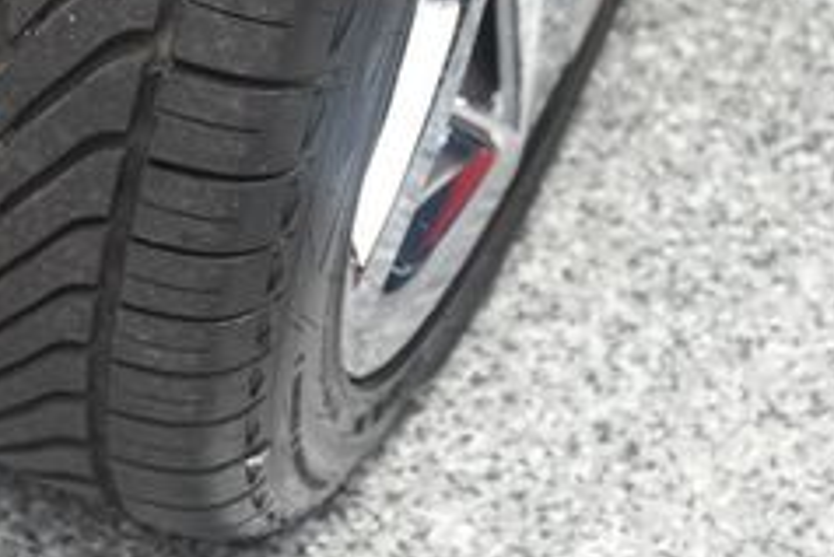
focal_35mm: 180
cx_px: 126
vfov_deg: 7.6
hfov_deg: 11.4
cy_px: -144
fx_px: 4172
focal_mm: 45
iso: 100
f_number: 4.5
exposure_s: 1/160
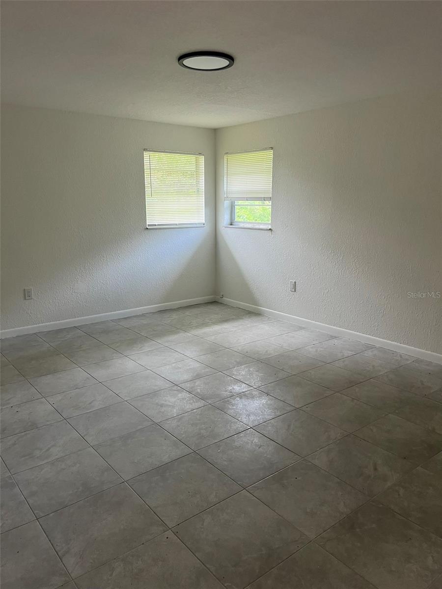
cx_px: 221
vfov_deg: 67.3
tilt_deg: -11.9
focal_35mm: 26
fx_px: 443
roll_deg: +1.0
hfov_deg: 53.1
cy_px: 294
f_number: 1.6
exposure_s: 1/60
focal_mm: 5.1
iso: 80
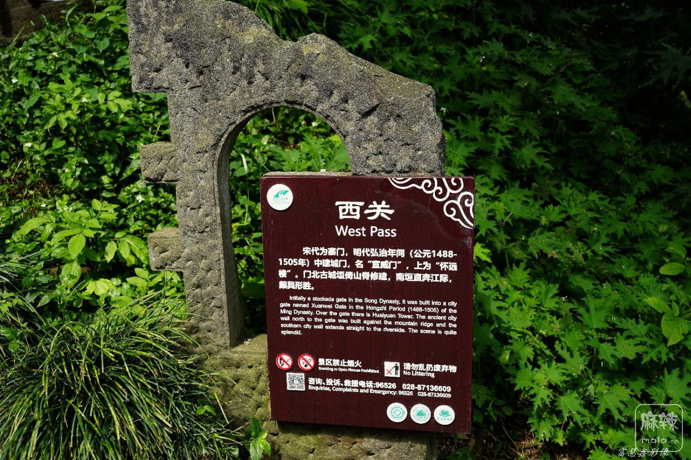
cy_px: 230
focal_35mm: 38
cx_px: 346
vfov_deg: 35.0
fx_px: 729
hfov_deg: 50.7
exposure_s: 1/125
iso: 100
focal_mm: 38
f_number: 5
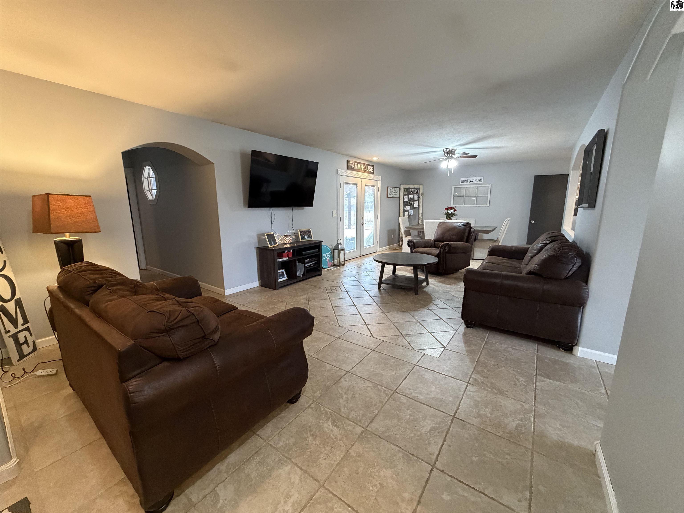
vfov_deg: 85.7
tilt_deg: -10.9
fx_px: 277
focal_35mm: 14
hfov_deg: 102.1
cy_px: 256
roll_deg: +0.4
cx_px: 342
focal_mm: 2.22
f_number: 2.2
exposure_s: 1/60
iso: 800
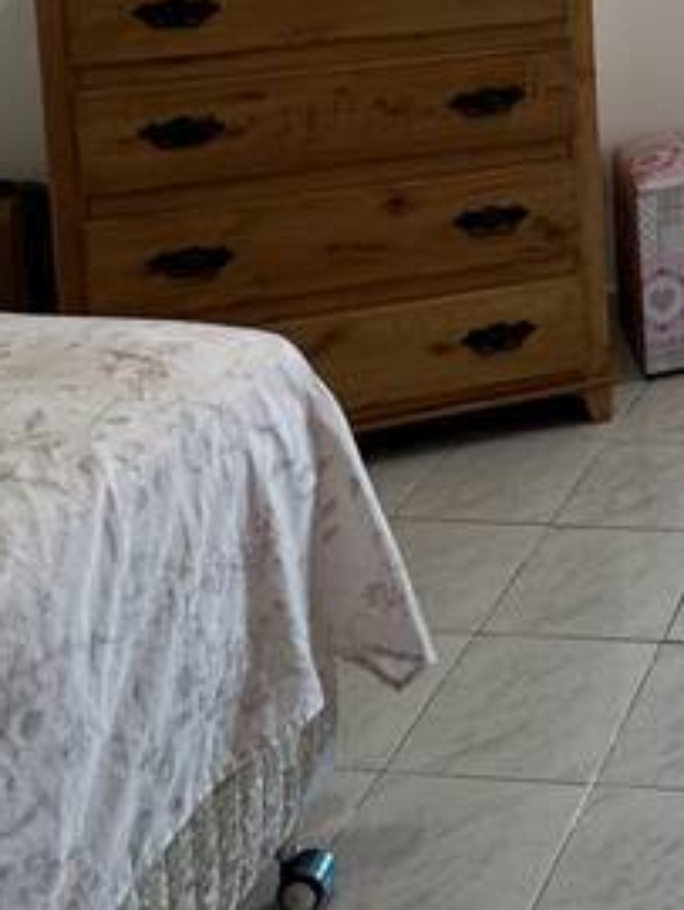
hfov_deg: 22.6
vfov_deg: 29.5
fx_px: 1473
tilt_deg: -4.7
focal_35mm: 56
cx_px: 943
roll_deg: +1.6
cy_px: -179
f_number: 2.2
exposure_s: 1/120
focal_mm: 2.22
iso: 125
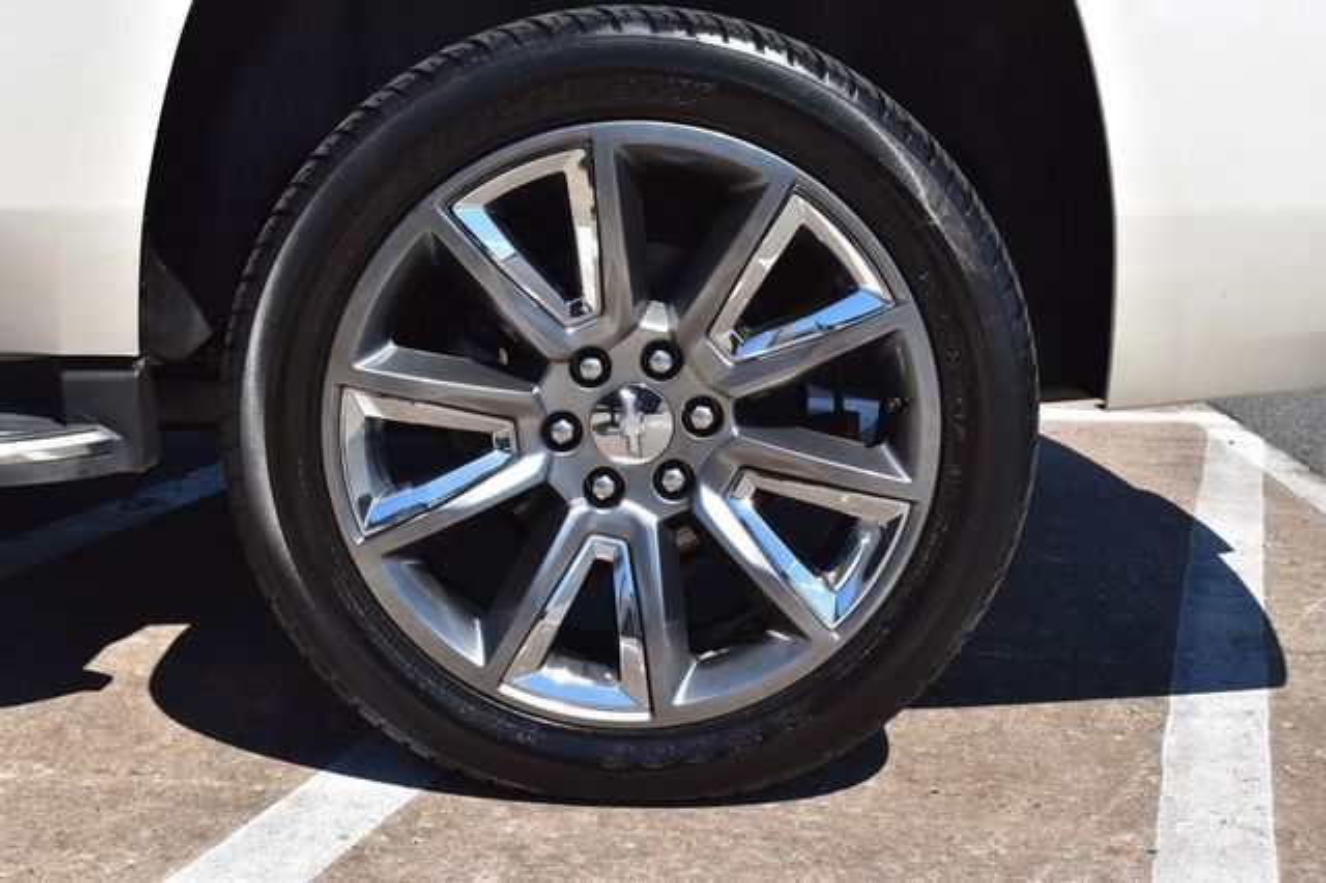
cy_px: 442
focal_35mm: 51
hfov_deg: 38.9
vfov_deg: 26.5
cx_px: 663
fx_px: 1877
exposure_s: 1/500
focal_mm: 34
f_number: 11
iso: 360
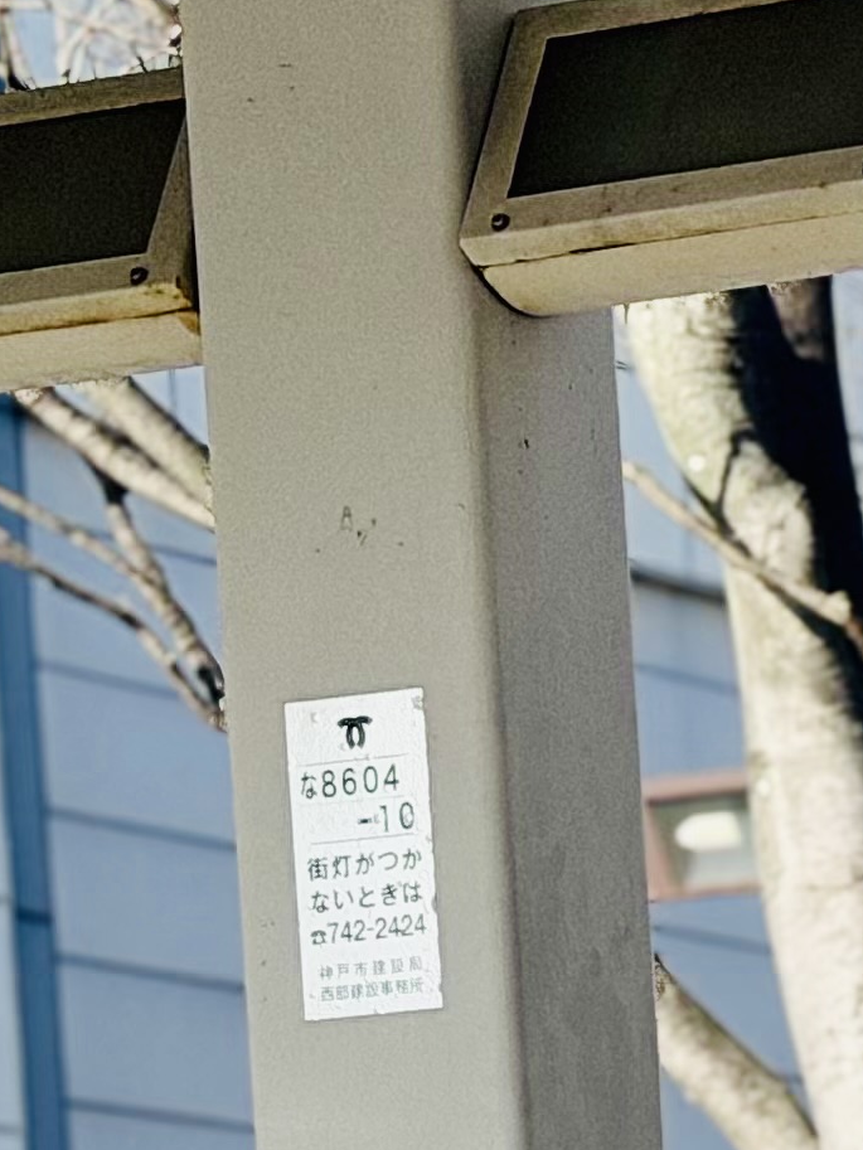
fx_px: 7045
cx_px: 1678
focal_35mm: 212
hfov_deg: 6.8
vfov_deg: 8.9
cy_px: 2223
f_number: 1.78
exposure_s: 1/3891
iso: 100
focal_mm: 6.76
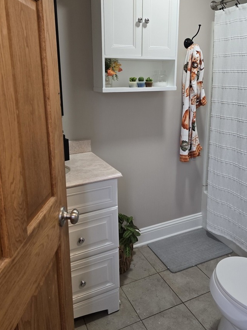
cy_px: 137
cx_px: 134
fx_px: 276
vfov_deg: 61.3
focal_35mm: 29
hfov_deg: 48.1
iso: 320
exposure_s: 1/120
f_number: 1.7
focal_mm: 6.3
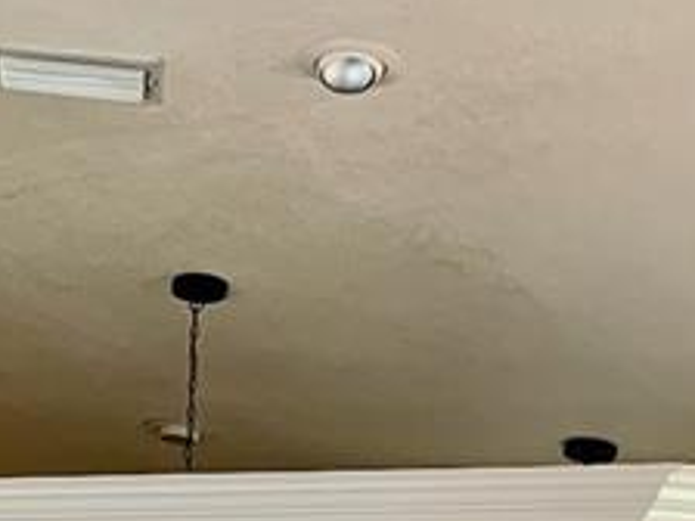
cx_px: -509
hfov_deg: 14.7
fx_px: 2389
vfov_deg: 11.2
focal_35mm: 119
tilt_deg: -9.7
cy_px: 1067
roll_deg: +0.2
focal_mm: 4.25
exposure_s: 1/60
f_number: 1.8
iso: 80
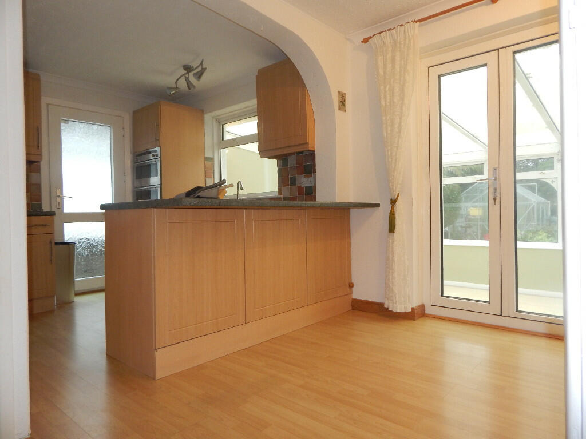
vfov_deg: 61.1
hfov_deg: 76.4
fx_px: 372
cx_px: 293
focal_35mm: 22
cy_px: 220
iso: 200
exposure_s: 1/30
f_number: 3
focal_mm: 4
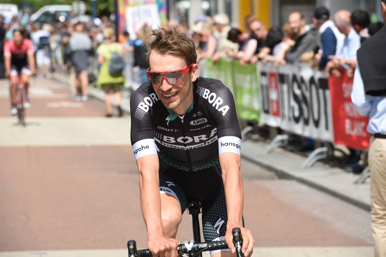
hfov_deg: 10.3
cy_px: 128
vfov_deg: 6.9
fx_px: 2143
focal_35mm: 200
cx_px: 193
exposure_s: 1/250
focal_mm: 200
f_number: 9
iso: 200
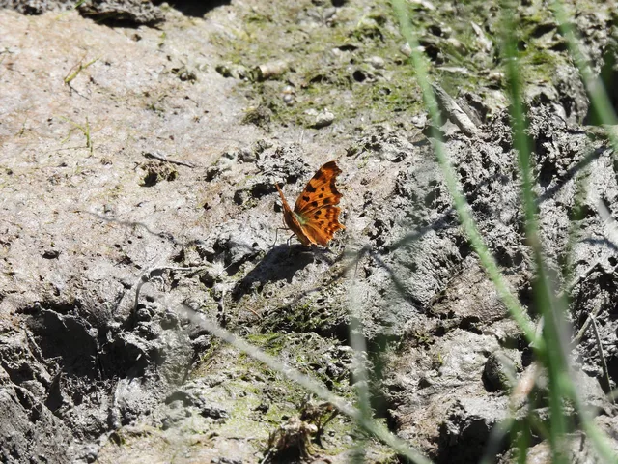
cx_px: 309
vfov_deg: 1.9
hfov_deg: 2.5
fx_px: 14282
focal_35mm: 800
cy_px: 232
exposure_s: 1/250
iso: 100
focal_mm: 143
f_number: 6.3
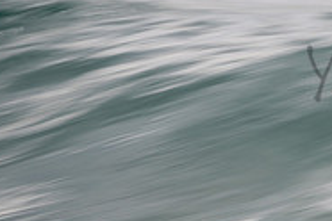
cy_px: 58
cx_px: 491
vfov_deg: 0.9
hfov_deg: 1.3
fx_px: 14367
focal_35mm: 1558
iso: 64
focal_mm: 500
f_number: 16
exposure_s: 1/20
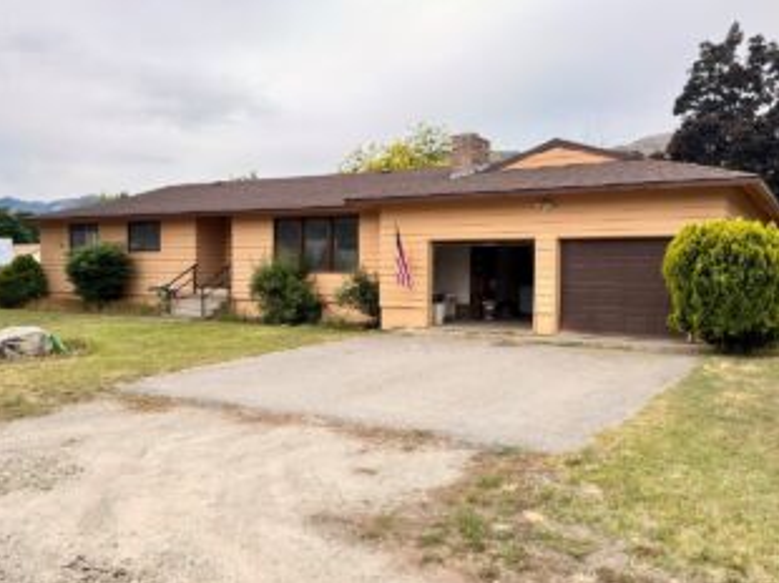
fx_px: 697
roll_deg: +0.1
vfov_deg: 45.4
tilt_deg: -2.1
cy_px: 289
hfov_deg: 58.4
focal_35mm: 31
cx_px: 402
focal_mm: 6.76
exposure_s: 1/1486
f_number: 1.78
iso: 100
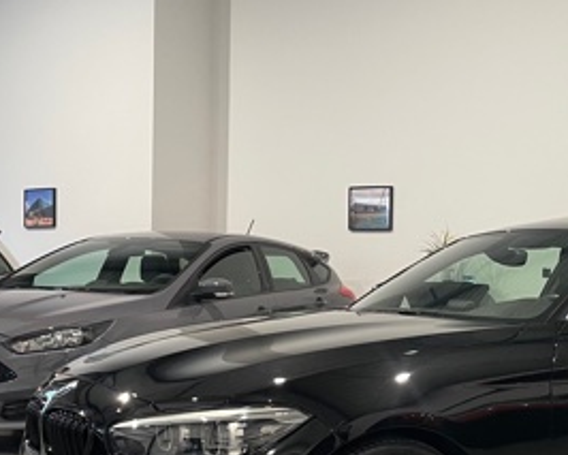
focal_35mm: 61
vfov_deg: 24.8
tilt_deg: -2.2
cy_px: 318
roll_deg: -1.5
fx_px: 1026
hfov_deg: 29.8
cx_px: 500
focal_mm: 4.2
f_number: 1.6
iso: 100
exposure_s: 1/50
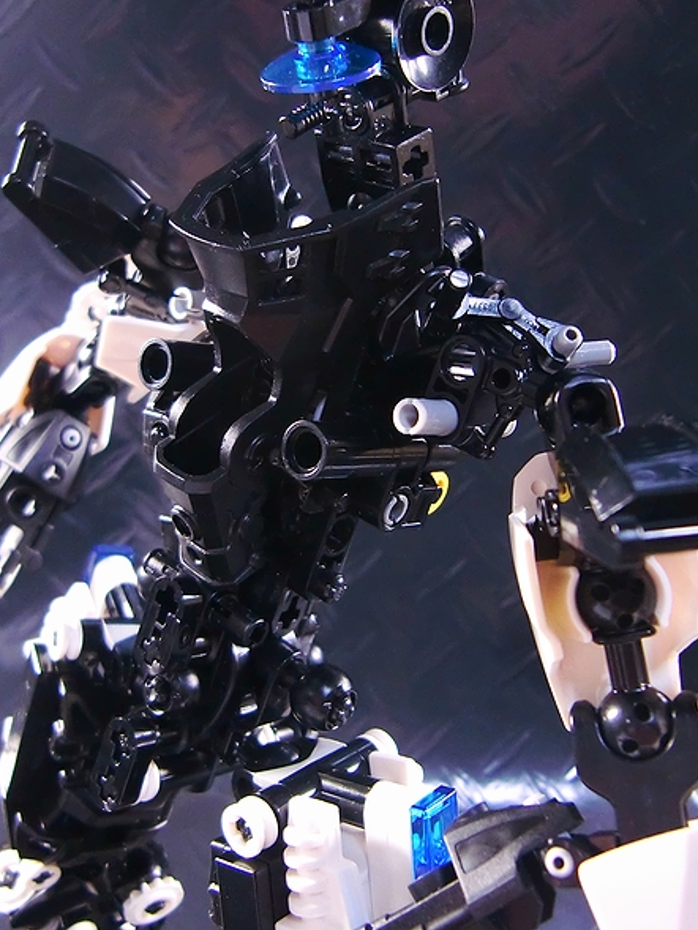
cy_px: 392
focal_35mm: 38
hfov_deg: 37.7
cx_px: 311
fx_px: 1021
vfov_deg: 48.8
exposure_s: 1/40
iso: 400
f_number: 2.6
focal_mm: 4.9
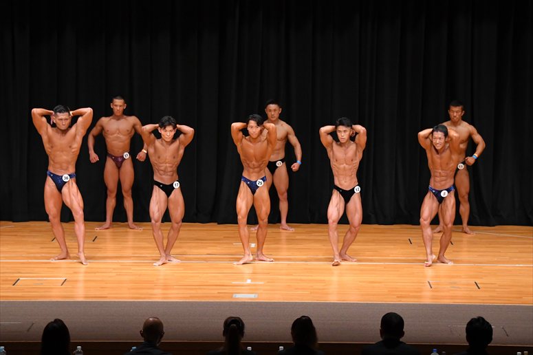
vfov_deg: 9.9
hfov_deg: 14.9
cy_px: 178
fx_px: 2042
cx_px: 266
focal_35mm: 138
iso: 4000
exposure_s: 1/400
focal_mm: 92
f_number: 5.6
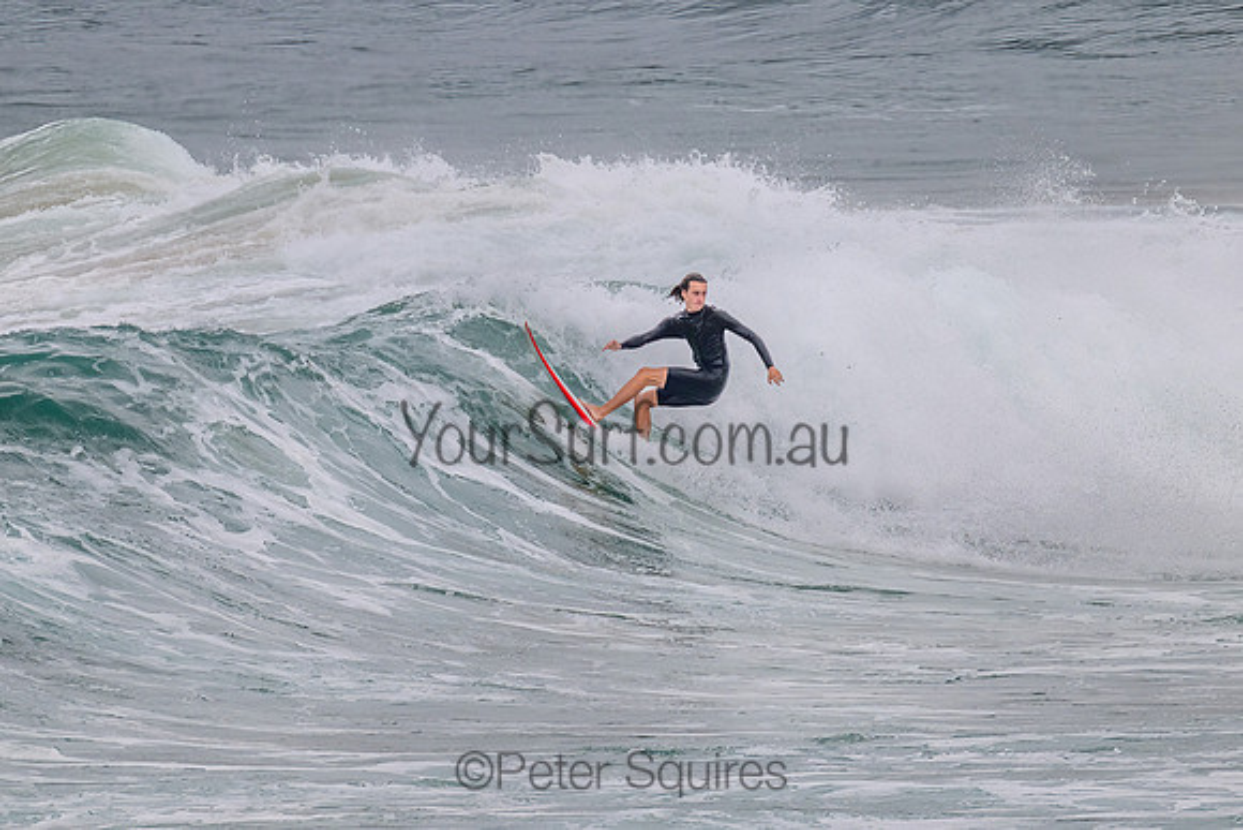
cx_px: 596
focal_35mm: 1100
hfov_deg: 1.9
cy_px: 390
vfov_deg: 1.3
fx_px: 38000
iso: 640
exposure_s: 1/2000
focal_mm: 800
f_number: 11
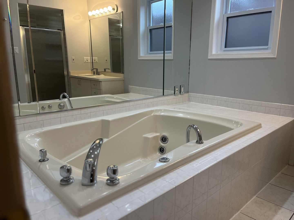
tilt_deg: -11.7
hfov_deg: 67.3
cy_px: 110
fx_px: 221
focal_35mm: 26
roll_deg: +0.2
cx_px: 147
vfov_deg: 53.1
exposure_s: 1/120
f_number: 1.6
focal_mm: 5.1
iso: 64
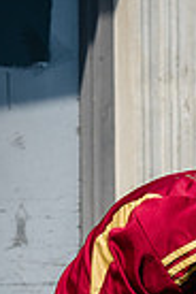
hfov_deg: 6.1
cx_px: 179
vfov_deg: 9.0
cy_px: 407
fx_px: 1837
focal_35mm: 225
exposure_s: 1/3200
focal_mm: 45
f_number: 4
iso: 500
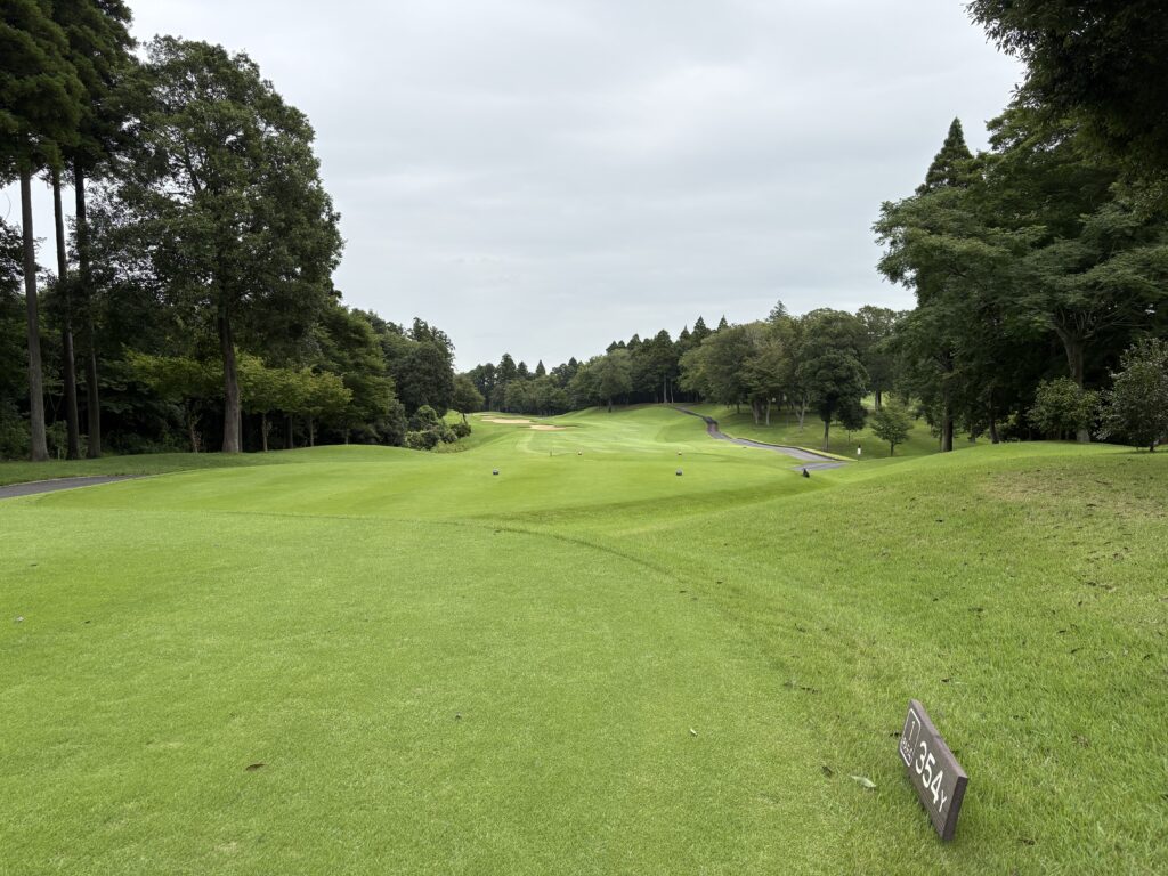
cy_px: 438
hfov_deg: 67.3
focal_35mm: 26
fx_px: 877
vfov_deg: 53.1
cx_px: 584
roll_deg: +0.2
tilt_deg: -3.2
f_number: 1.6
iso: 50
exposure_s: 1/2639
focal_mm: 5.96
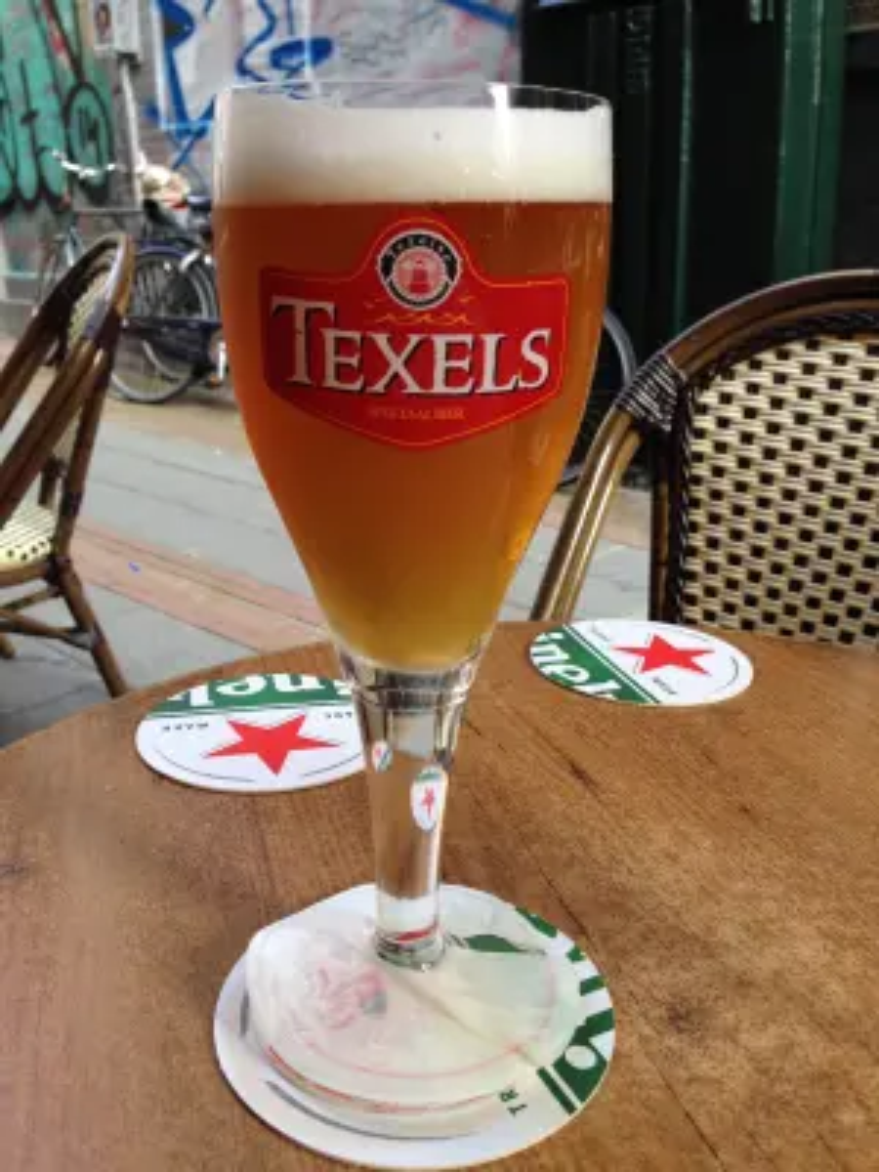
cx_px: 440
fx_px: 1117
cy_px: 586
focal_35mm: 33
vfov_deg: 55.4
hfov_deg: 42.9
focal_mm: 4.12
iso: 50
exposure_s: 1/60
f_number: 2.4
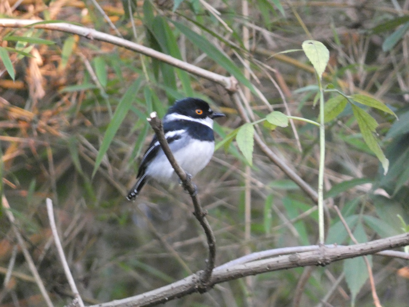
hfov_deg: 1.7
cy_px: 154
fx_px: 14178
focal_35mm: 1200
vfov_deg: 1.2
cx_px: 204
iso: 1600
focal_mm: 215
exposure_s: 1/80
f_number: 5.9
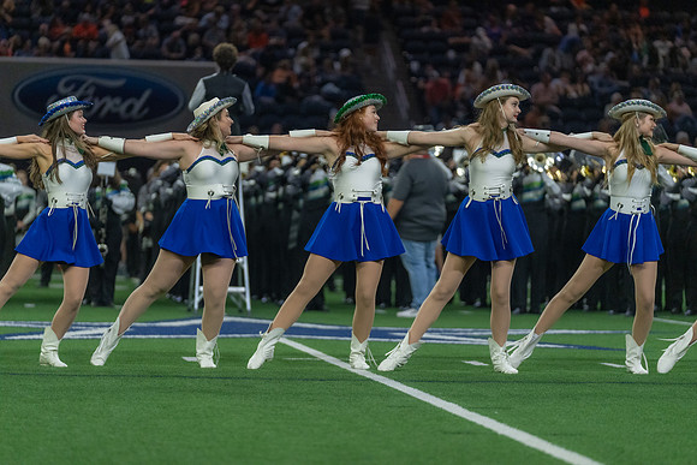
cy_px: 232
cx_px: 348
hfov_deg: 12.7
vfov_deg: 8.5
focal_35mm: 162
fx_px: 3137
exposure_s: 1/1250
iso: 4000
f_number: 2.8
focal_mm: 162
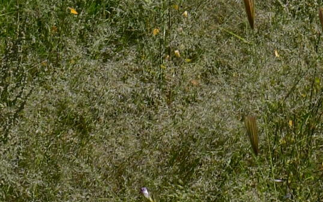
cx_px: 421
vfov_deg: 6.4
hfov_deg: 10.6
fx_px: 1708
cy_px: -328
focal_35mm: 194
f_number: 14
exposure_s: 1/1600
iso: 800
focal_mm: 23
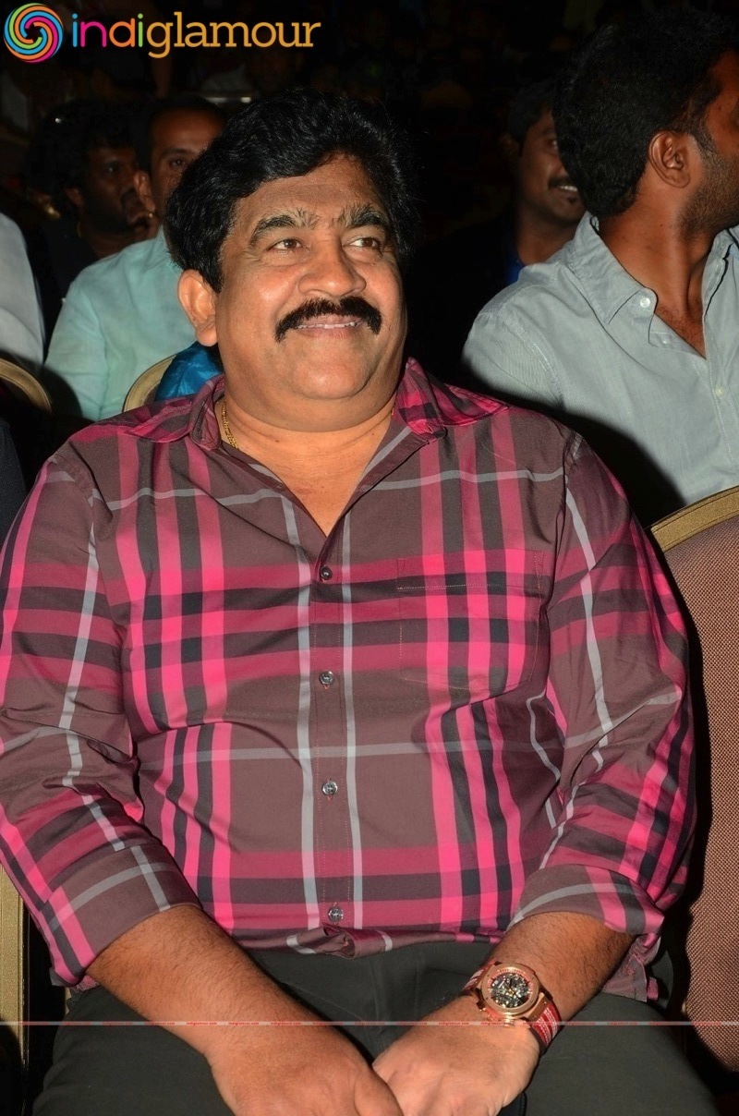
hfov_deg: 18.1
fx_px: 2320
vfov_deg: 27.0
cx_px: 370
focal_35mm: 75
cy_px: 558
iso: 160
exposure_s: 1/160
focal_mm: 50
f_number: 9
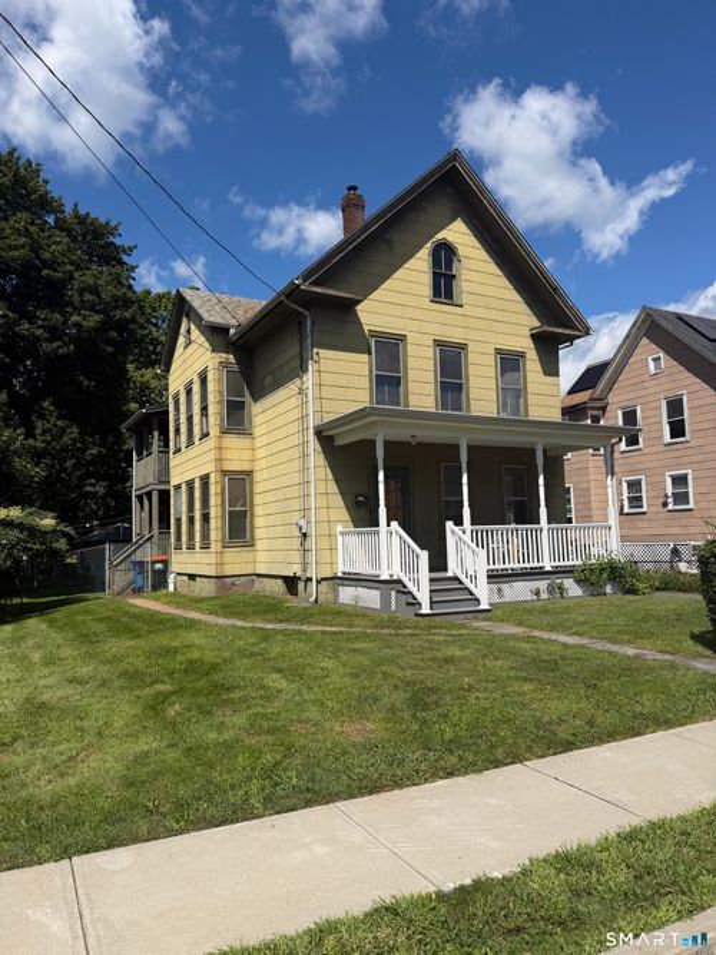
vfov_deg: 71.6
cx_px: 358
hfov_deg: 56.8
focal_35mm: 24
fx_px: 662
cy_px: 478
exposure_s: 1/6711
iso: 80
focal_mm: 6.76
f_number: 1.78
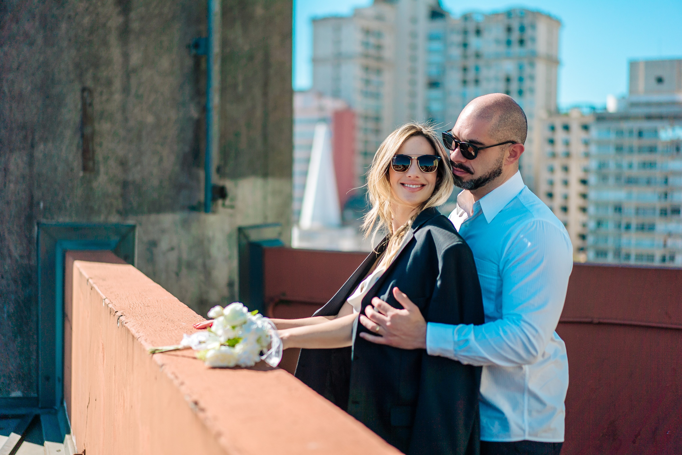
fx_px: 1042
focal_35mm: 55
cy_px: 228
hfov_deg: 36.2
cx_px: 341
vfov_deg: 24.7
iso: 100
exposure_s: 1/8000
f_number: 1.8
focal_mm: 55
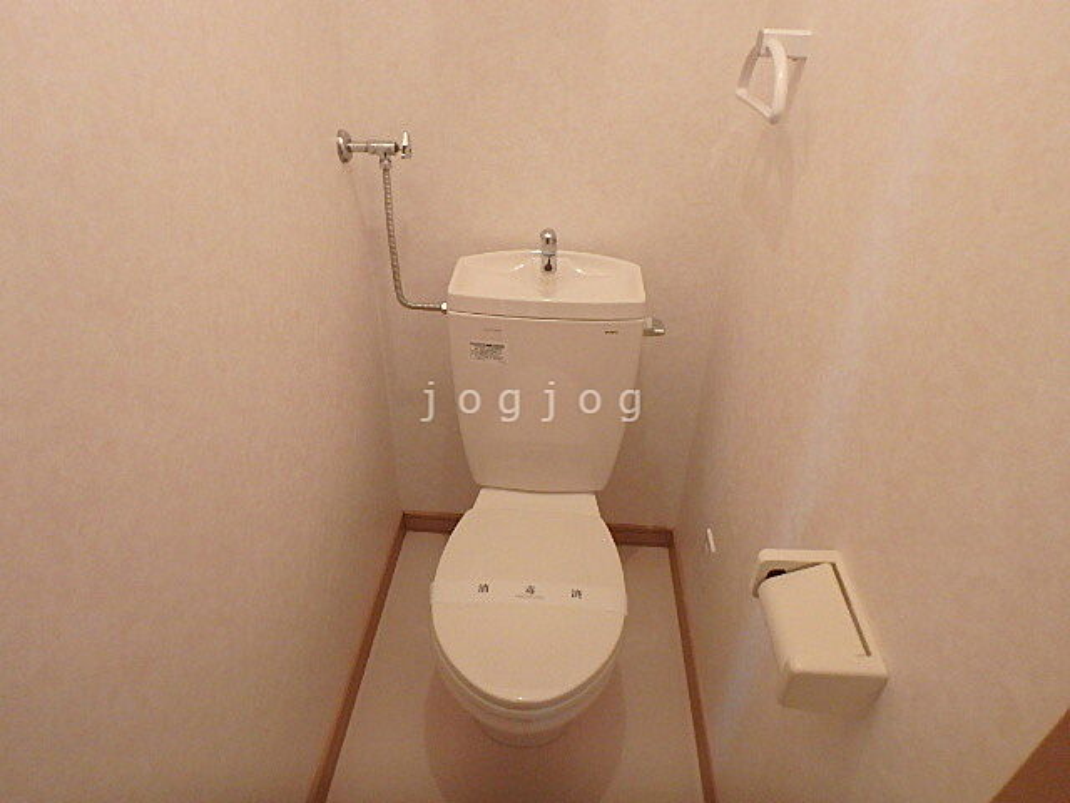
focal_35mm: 21
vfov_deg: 63.4
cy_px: 402
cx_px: 535
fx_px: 649
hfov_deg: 79.0
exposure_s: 1/30
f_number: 3.5
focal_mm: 3.7
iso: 640
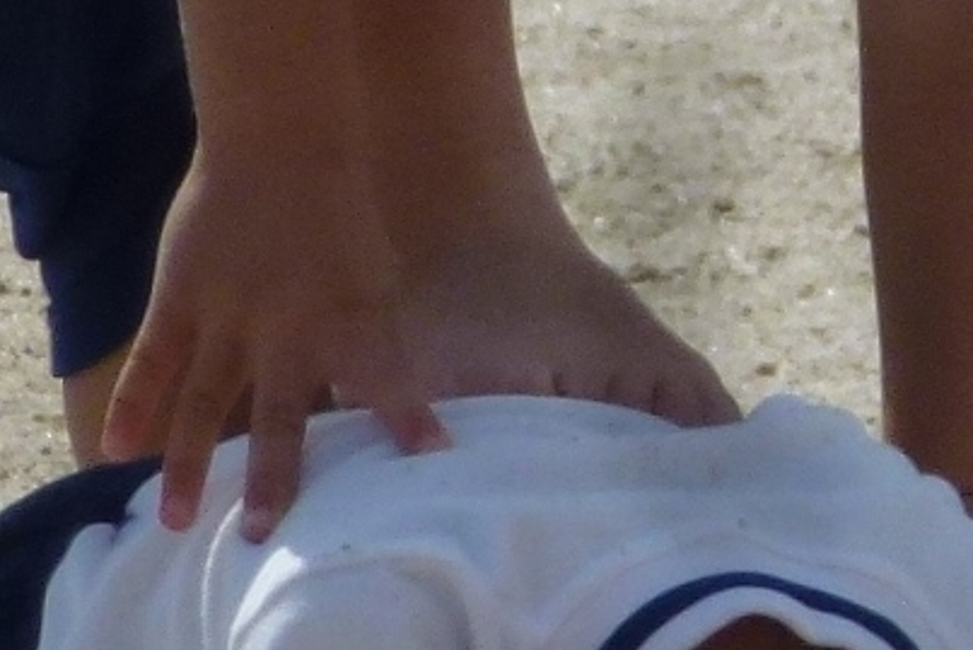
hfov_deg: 1.0
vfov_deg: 0.7
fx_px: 54234
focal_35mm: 2006
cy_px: -118
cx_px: 1181
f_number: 5.7
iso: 100
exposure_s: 1/1300
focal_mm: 54.5
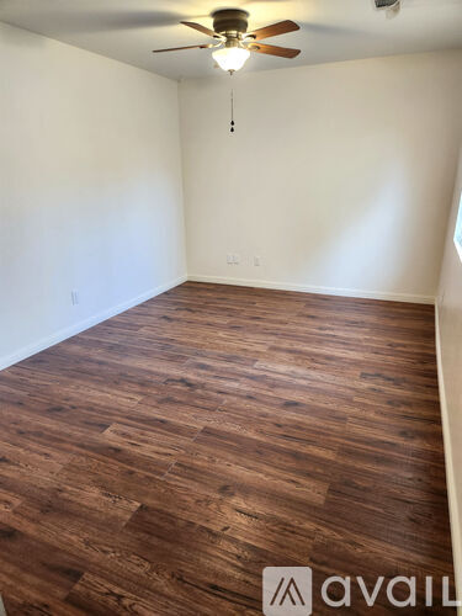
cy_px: 308
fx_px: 409
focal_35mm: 23
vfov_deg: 73.9
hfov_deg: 58.9
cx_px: 231
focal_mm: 5.4
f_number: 1.8
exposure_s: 1/120
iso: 320
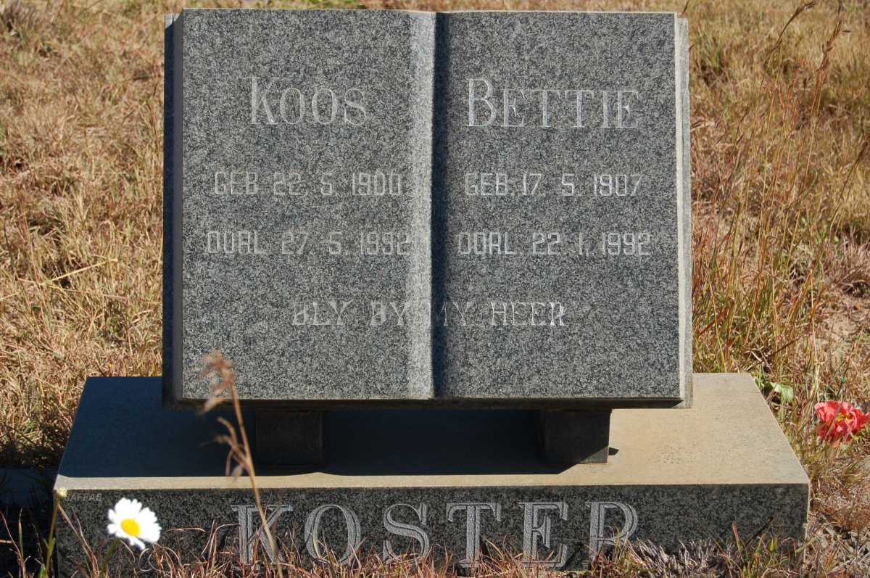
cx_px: 435
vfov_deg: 18.1
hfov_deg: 27.0
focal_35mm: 75
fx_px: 1810
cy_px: 289
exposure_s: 1/400
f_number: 6.3
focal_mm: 50
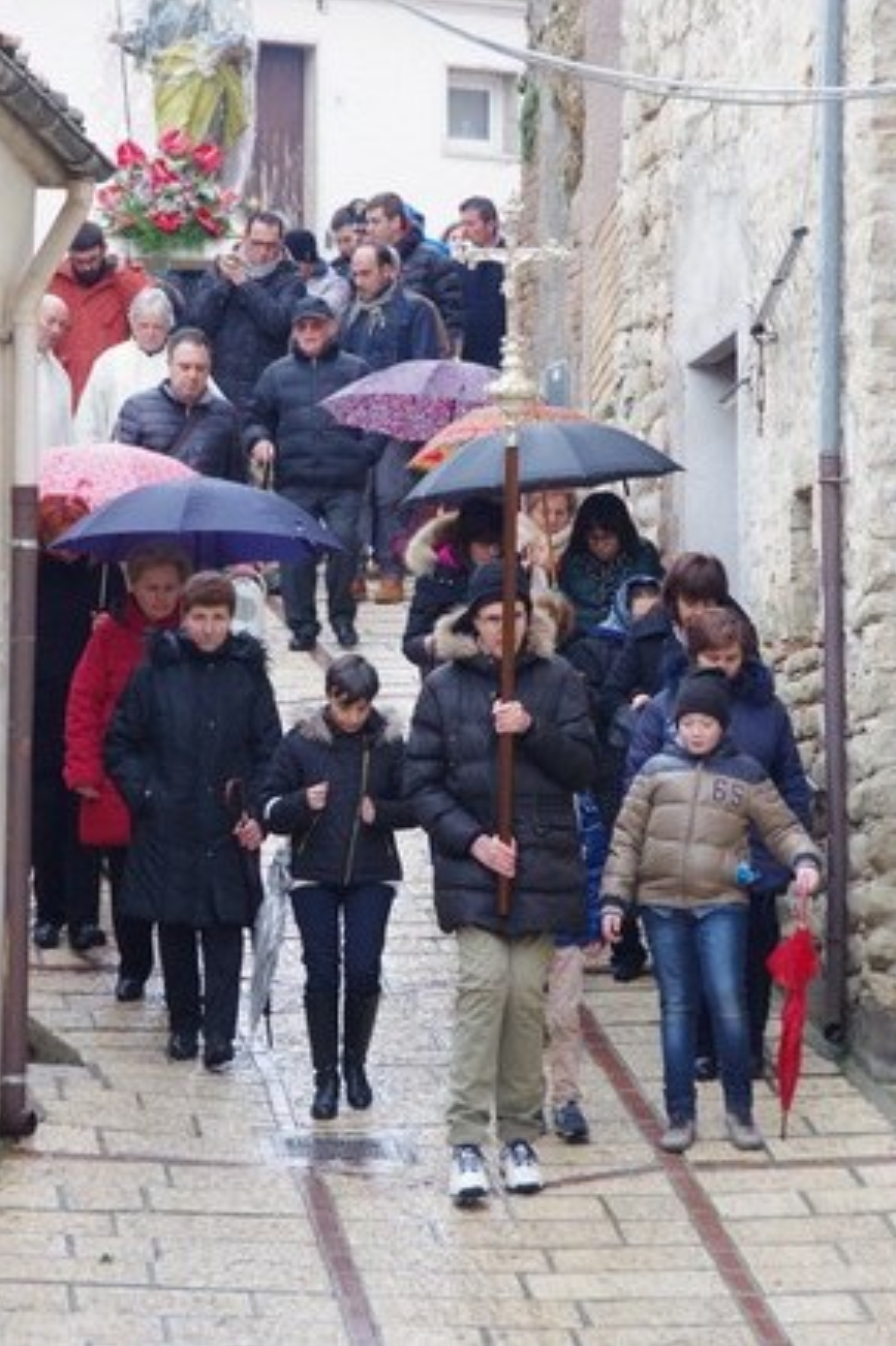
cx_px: 411
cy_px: 574
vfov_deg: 9.3
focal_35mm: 221
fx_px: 8257
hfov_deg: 6.2
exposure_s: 1/250
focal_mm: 128
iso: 2000
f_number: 8
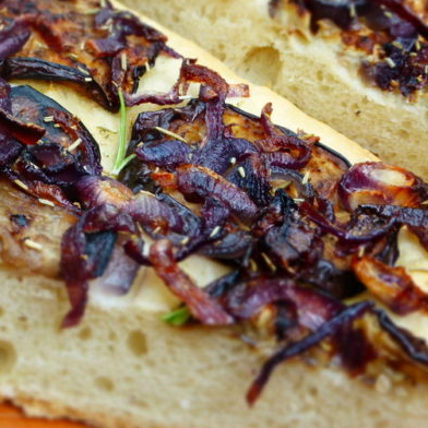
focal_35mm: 74
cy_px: 142
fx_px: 1035
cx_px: 34
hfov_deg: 22.7
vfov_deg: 23.3
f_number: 3.9
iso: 250
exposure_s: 1/60
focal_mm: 7.4
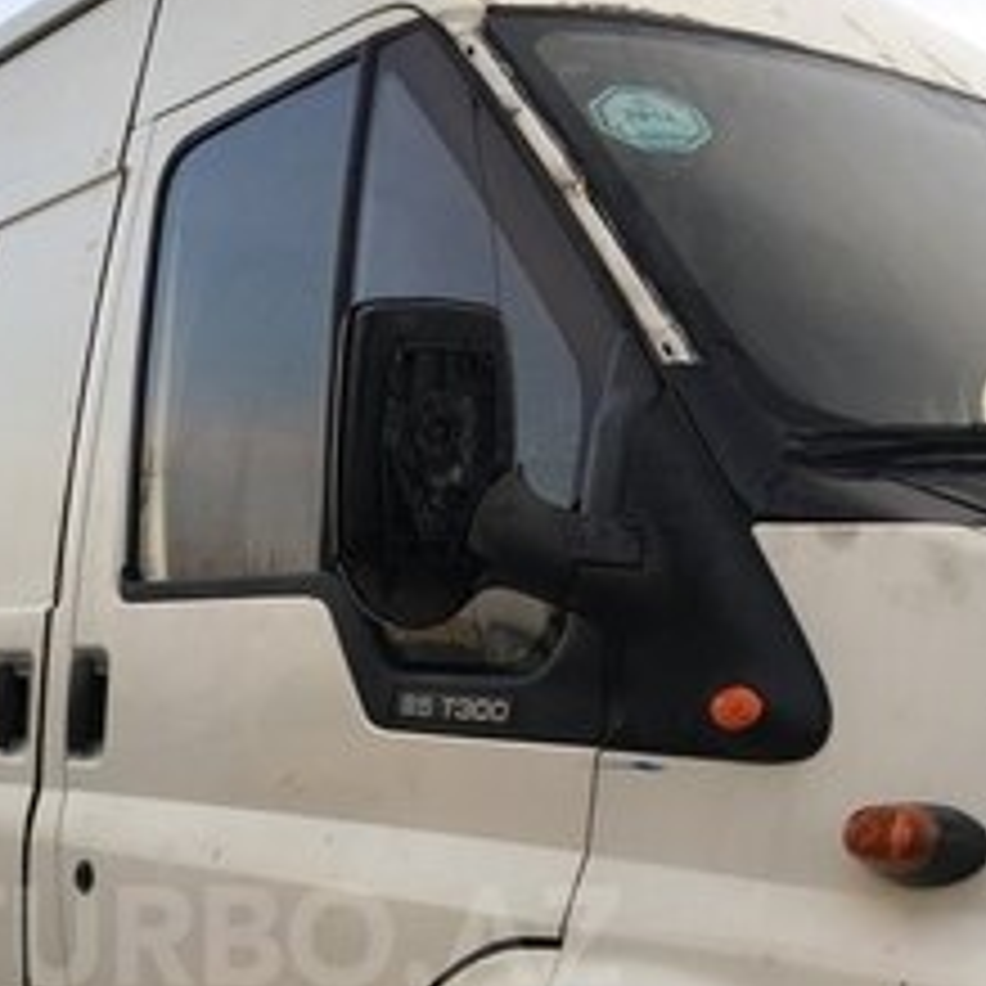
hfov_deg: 29.2
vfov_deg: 28.1
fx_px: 1869
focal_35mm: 58
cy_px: 936
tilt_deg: -5.5
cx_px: 275
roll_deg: -4.0
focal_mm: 4.15
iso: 25
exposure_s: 1/100
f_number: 2.2
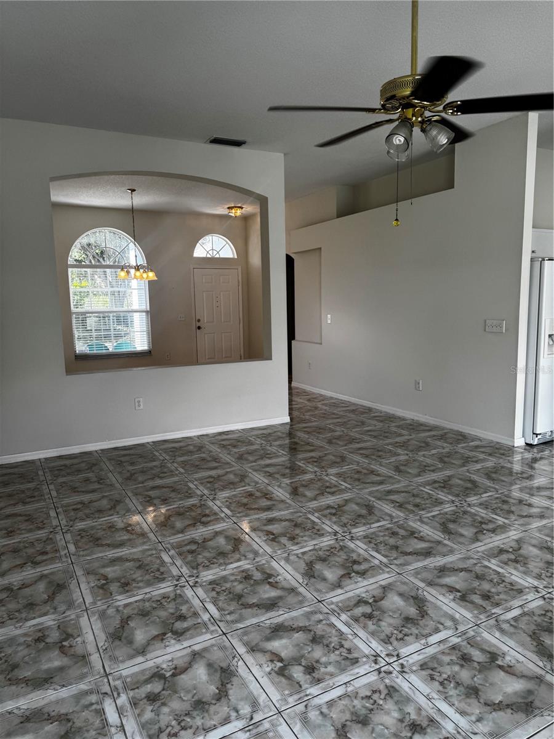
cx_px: 277
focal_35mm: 24
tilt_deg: -8.5
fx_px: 512
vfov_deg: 71.6
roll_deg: +1.2
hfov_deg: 56.8
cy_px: 370
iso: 80
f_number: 1.78
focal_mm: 6.76
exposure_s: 1/180
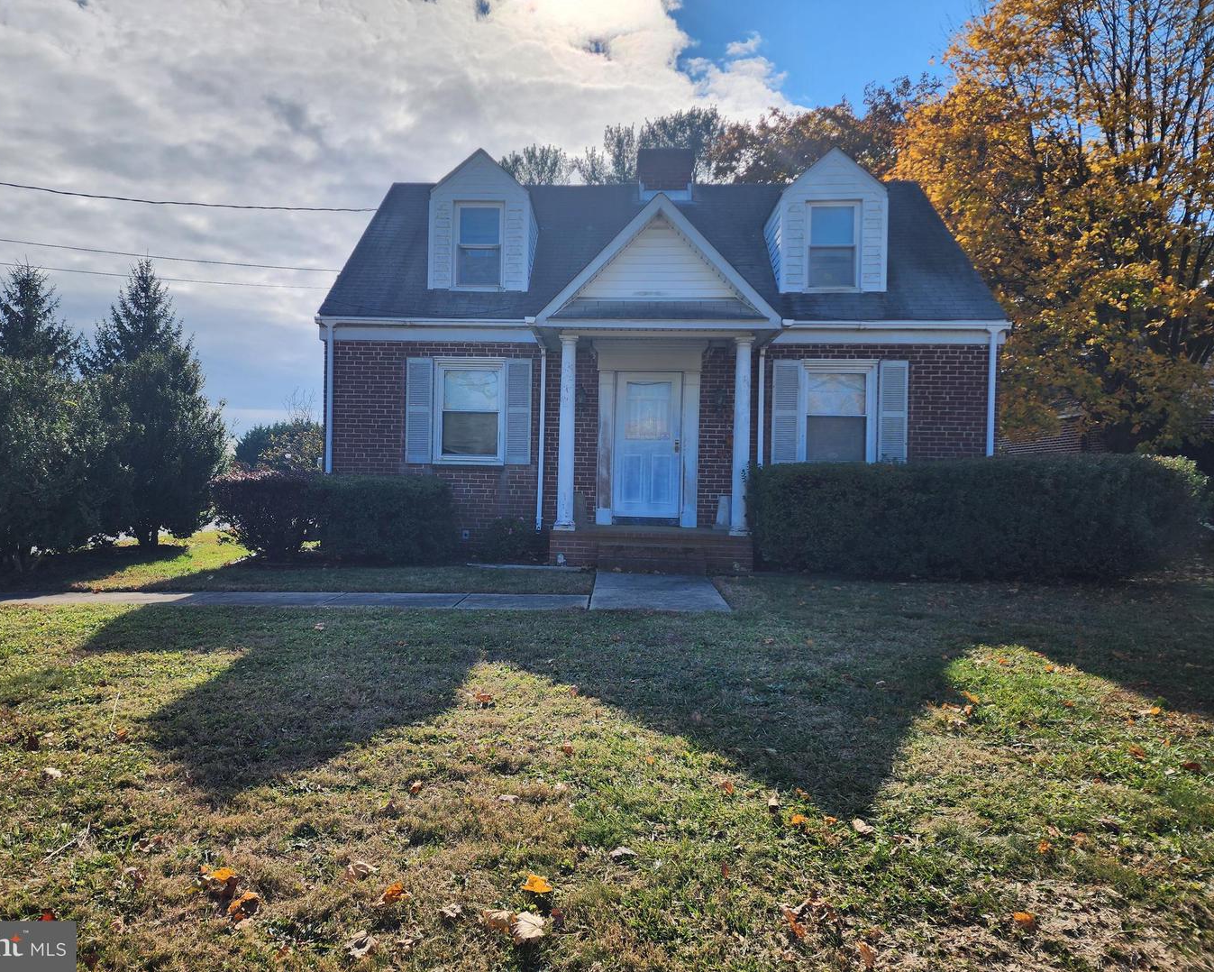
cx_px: 567
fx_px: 862
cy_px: 486
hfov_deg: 70.2
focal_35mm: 24
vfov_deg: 58.8
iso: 12
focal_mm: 6.4
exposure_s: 1/1195
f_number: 1.8
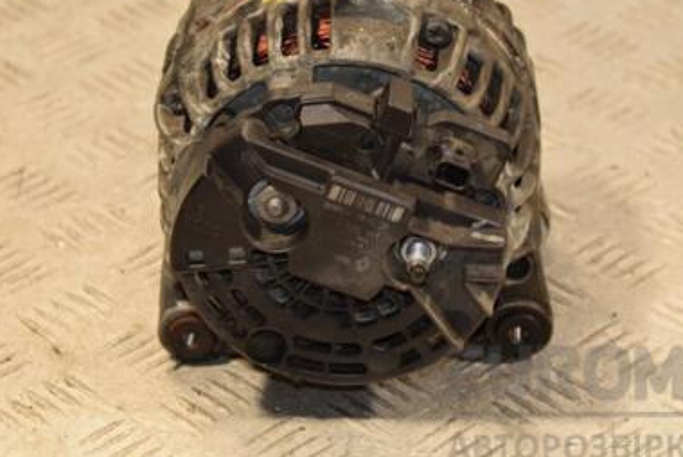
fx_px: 2335
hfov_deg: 16.6
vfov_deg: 11.1
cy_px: 133
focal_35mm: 123
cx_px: 413
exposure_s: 1/200
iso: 800
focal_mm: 52
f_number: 5
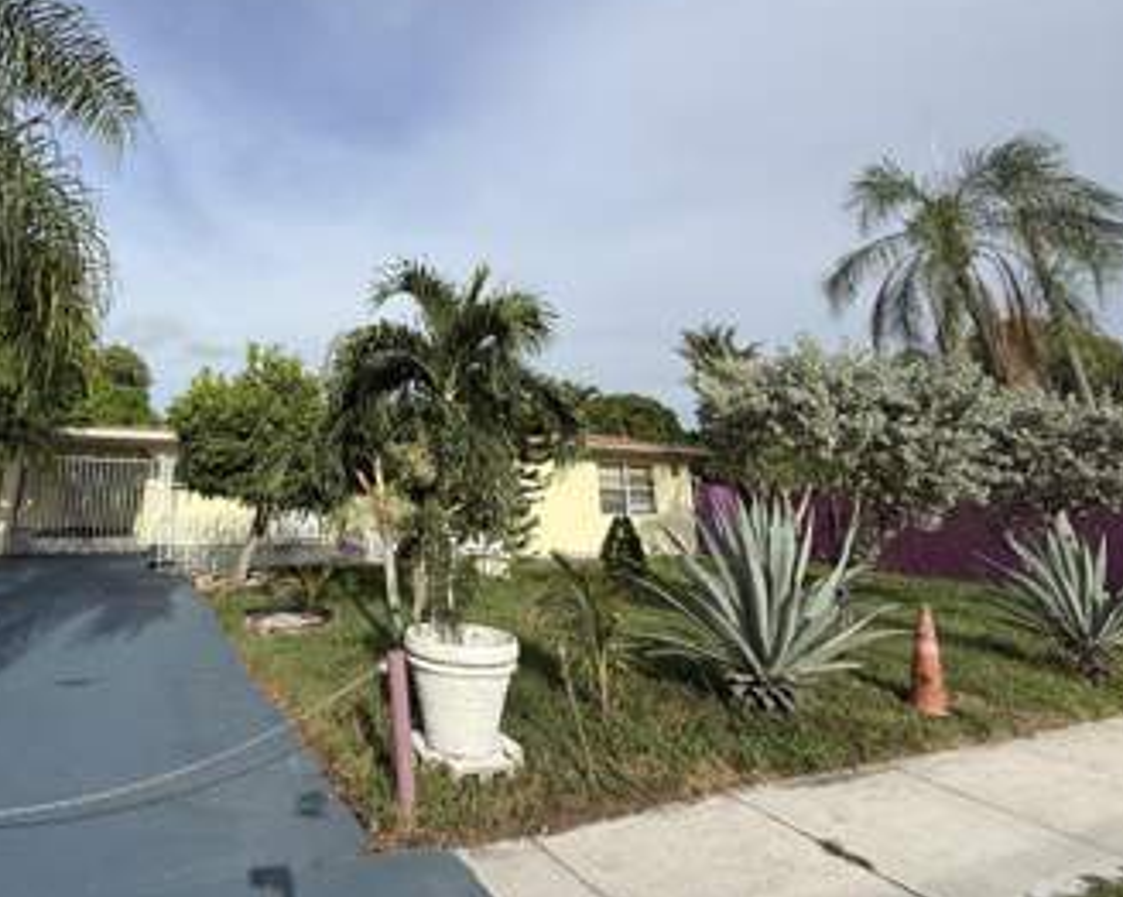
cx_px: 356
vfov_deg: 66.1
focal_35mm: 20
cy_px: 293
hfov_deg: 77.3
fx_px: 664
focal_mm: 2.22
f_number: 2.2
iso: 50
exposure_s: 1/2611
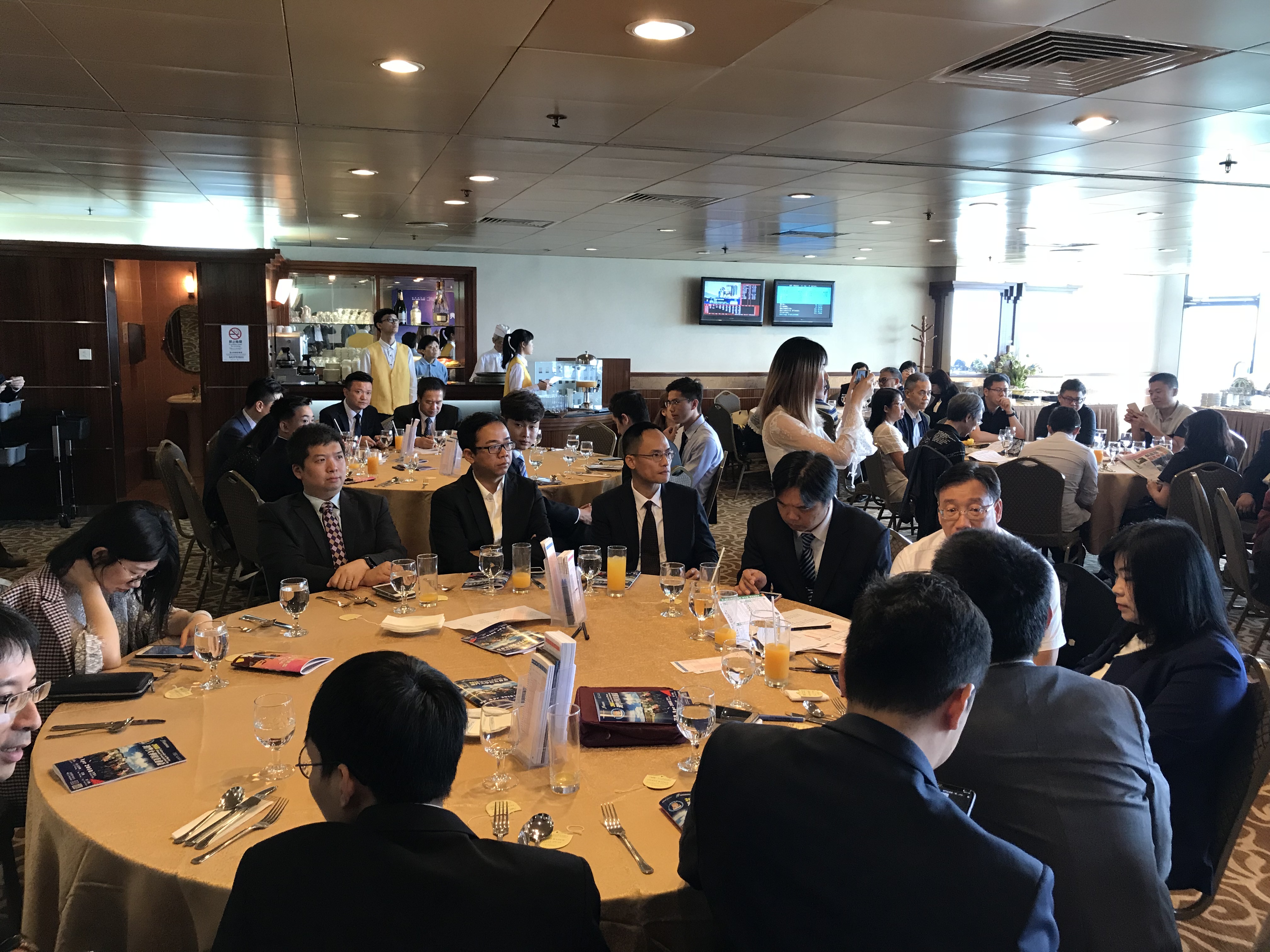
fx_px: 1027
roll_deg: -0.8
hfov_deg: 63.4
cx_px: 635
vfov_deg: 49.7
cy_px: 476
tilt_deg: -8.4
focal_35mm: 28
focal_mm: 3.99
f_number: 1.8
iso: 40
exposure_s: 1/25
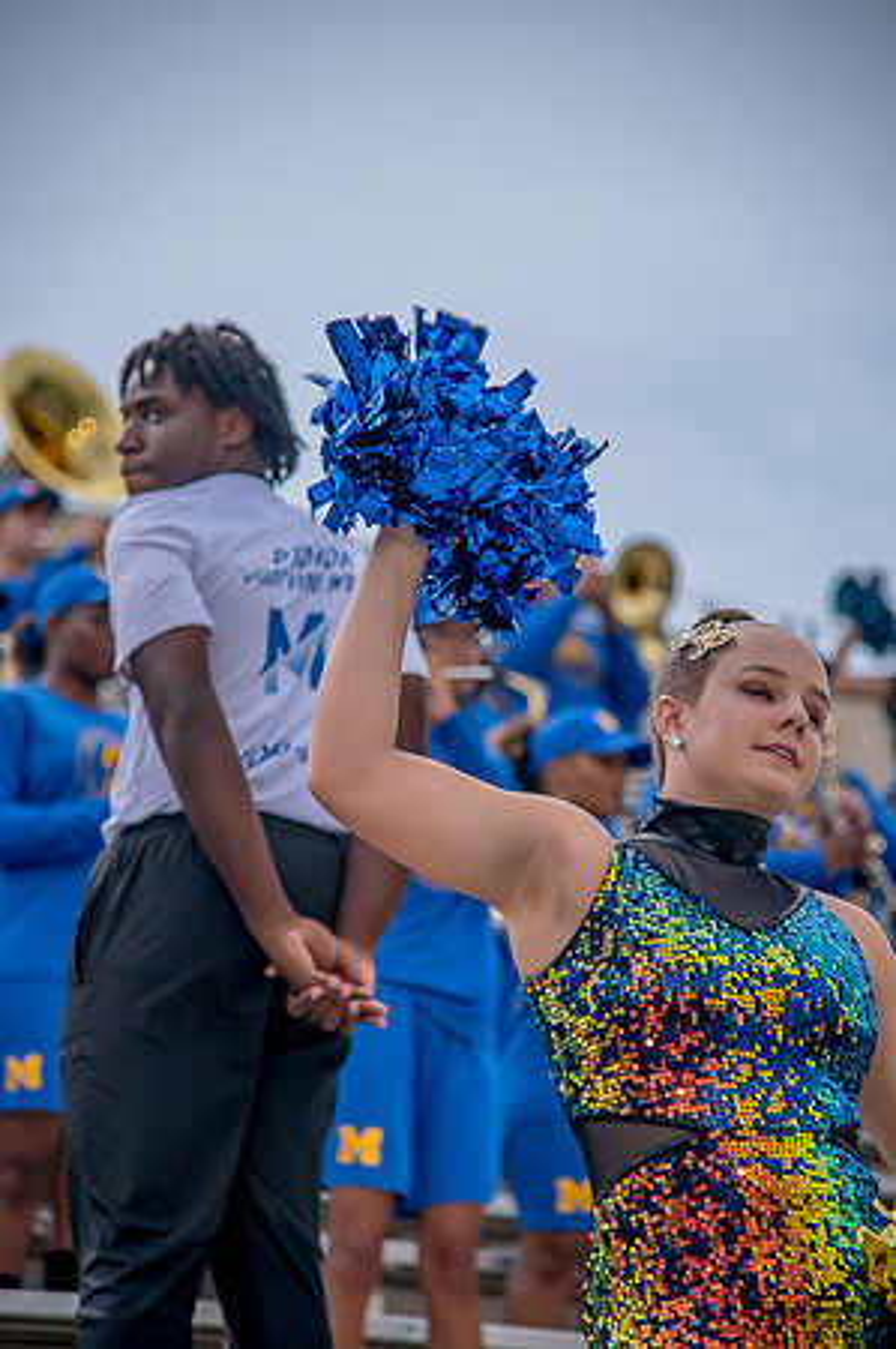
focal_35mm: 120
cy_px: 674
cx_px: 448
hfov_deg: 11.4
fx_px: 4490
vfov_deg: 17.1
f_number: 4
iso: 400
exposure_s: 1/200
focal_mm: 120
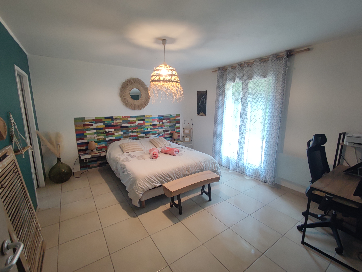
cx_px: 181
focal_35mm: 15
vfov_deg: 81.8
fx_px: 157
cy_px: 136
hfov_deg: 98.1
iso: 196
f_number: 2.2
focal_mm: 1.65
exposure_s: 1/33
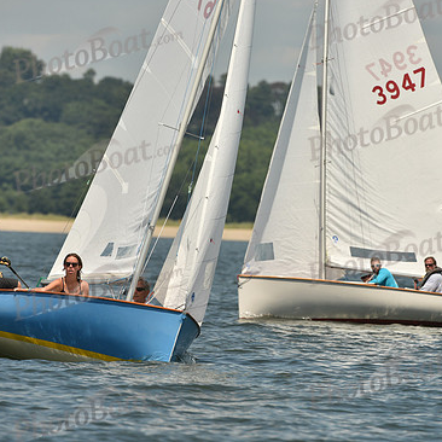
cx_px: 246
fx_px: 7786
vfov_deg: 3.3
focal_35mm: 539
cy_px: 210
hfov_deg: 3.3
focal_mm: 400
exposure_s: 1/1250
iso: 250
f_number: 7.1
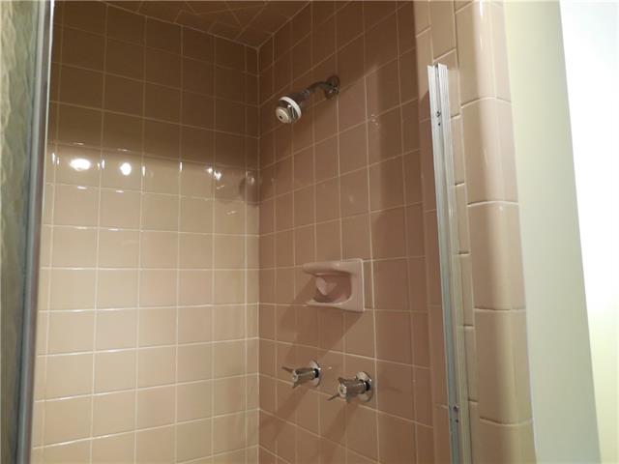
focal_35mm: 25
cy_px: 232
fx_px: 447
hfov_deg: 69.4
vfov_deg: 54.9
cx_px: 310
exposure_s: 1/30
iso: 360
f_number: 3.1
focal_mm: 4.5
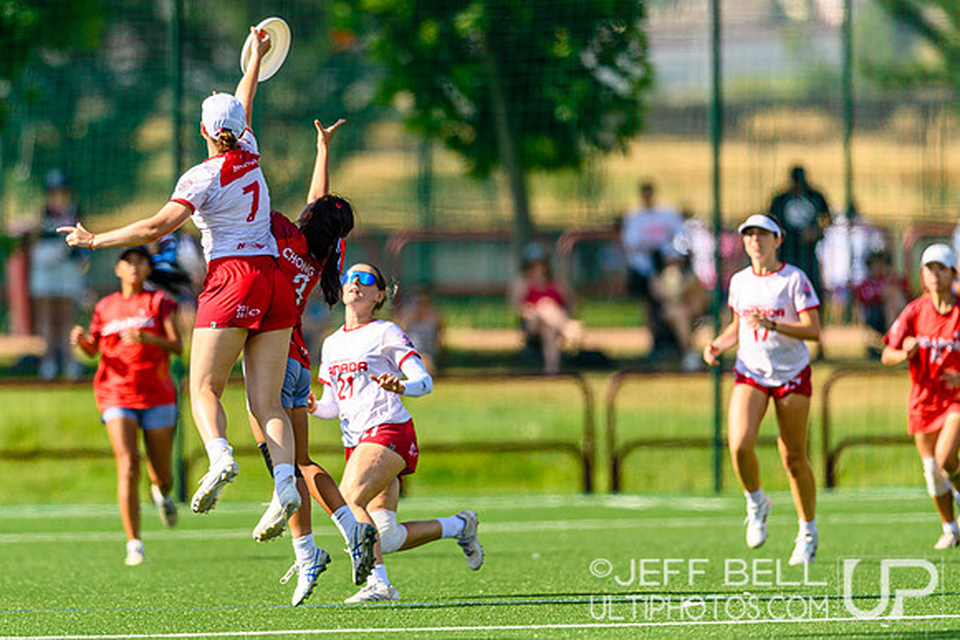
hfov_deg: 3.8
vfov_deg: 2.5
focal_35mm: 542
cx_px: 345
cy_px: 300
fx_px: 14469
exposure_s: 1/1600
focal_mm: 400
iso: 100
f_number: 3.2
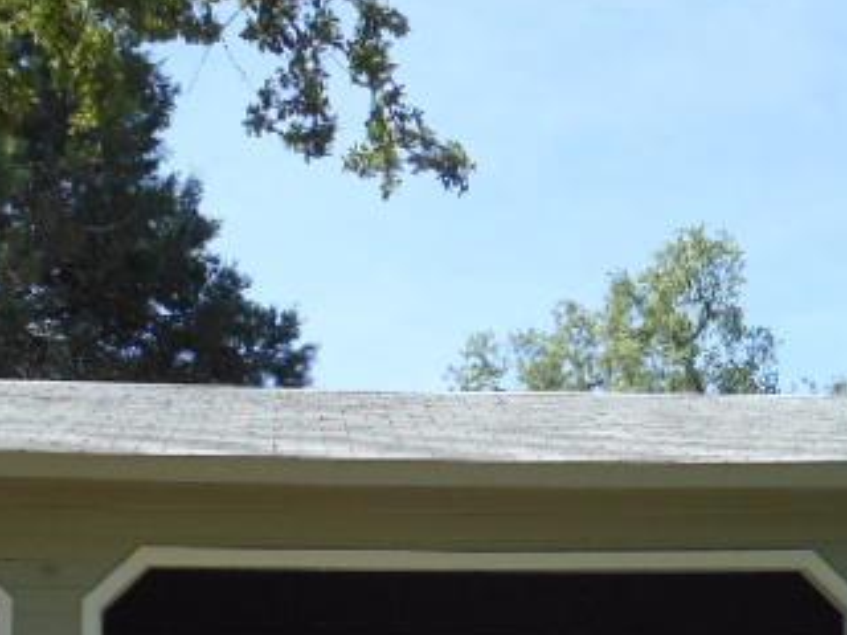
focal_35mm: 80
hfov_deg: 24.3
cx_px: 537
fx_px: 1957
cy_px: 664
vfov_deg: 17.9
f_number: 3.2
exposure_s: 1/640
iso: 80
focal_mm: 4.5
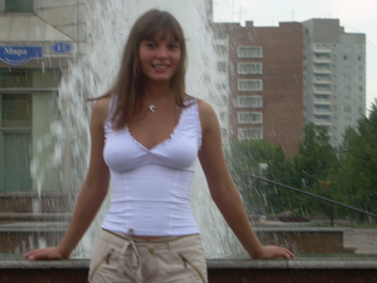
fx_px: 1329
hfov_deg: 16.1
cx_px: 139
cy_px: 158
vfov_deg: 12.1
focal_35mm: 122
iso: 50
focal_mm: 15.3
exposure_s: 1/125
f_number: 4.3
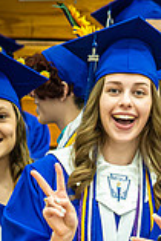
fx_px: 2015
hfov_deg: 4.6
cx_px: 171
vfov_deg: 6.8
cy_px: 316
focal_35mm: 301
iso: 5000
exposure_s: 1/200
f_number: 2.8
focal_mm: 70
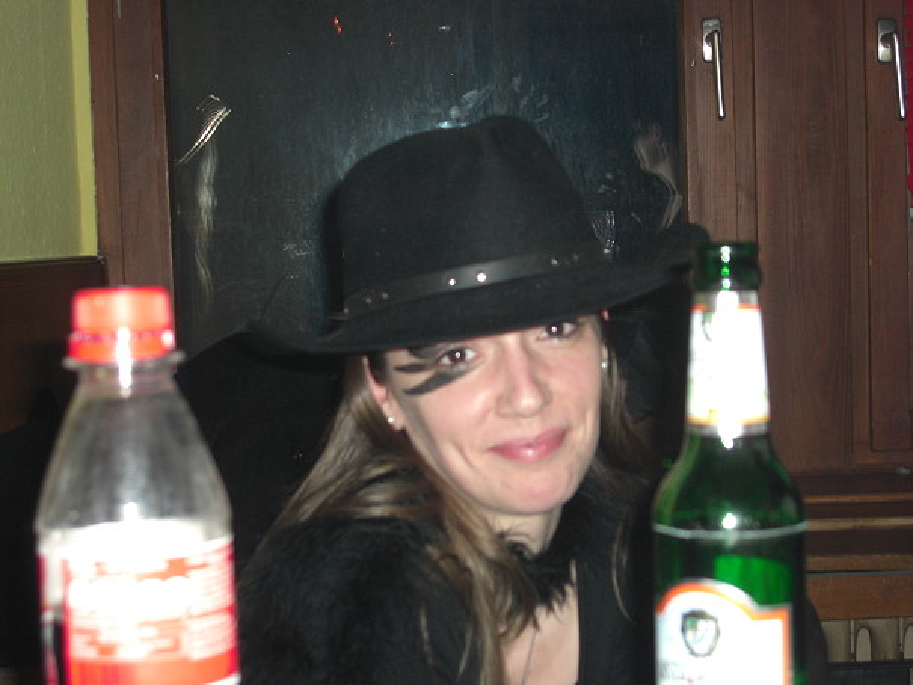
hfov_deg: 28.6
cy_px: 342
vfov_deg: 21.6
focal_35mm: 68
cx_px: 456
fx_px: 1794
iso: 200
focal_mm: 14.2
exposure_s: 1/60
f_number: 4
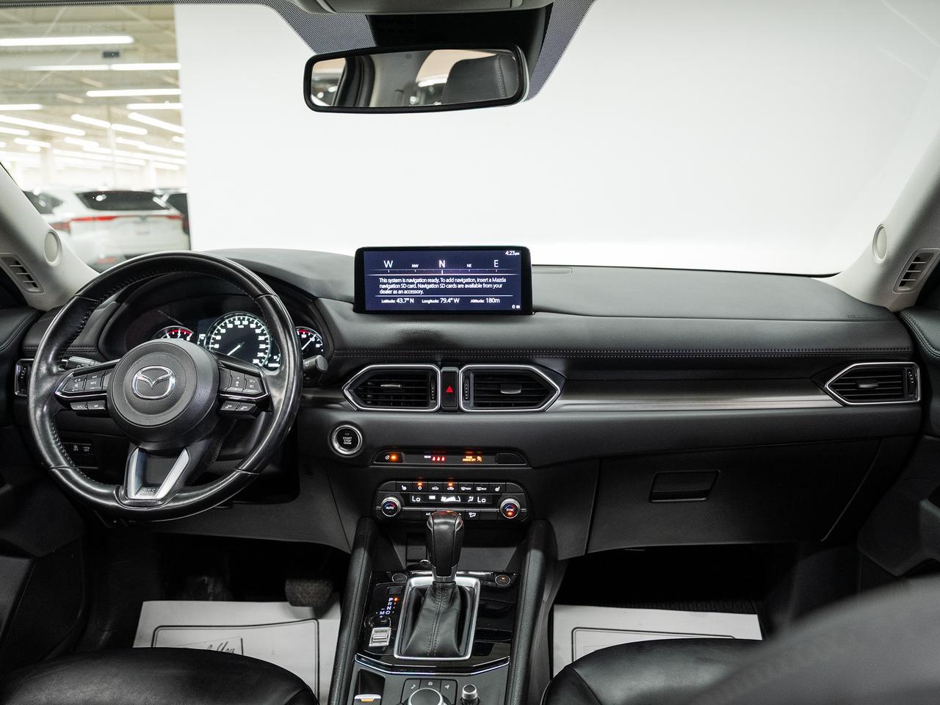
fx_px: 705
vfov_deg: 53.1
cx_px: 465
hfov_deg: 67.4
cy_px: 352
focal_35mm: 26
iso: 800
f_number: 4
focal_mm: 24
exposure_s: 1/50
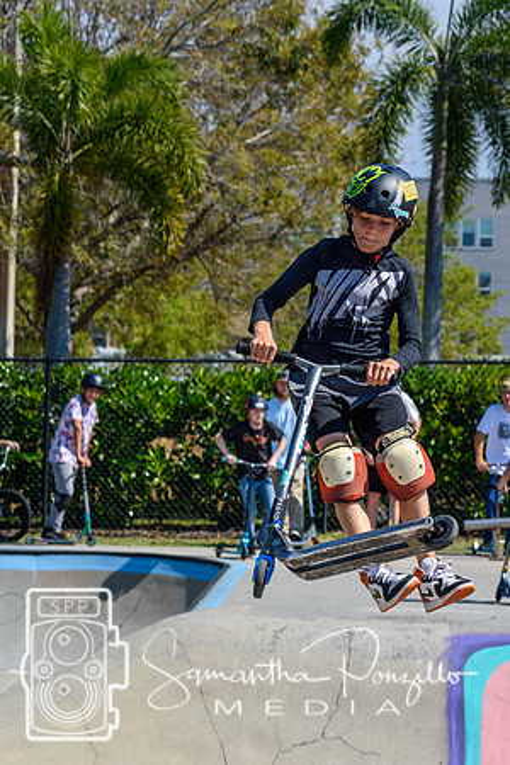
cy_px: 382
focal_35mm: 153
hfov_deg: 9.0
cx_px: 255
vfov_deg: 13.4
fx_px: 3251
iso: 200
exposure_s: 1/1000
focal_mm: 102
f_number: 8
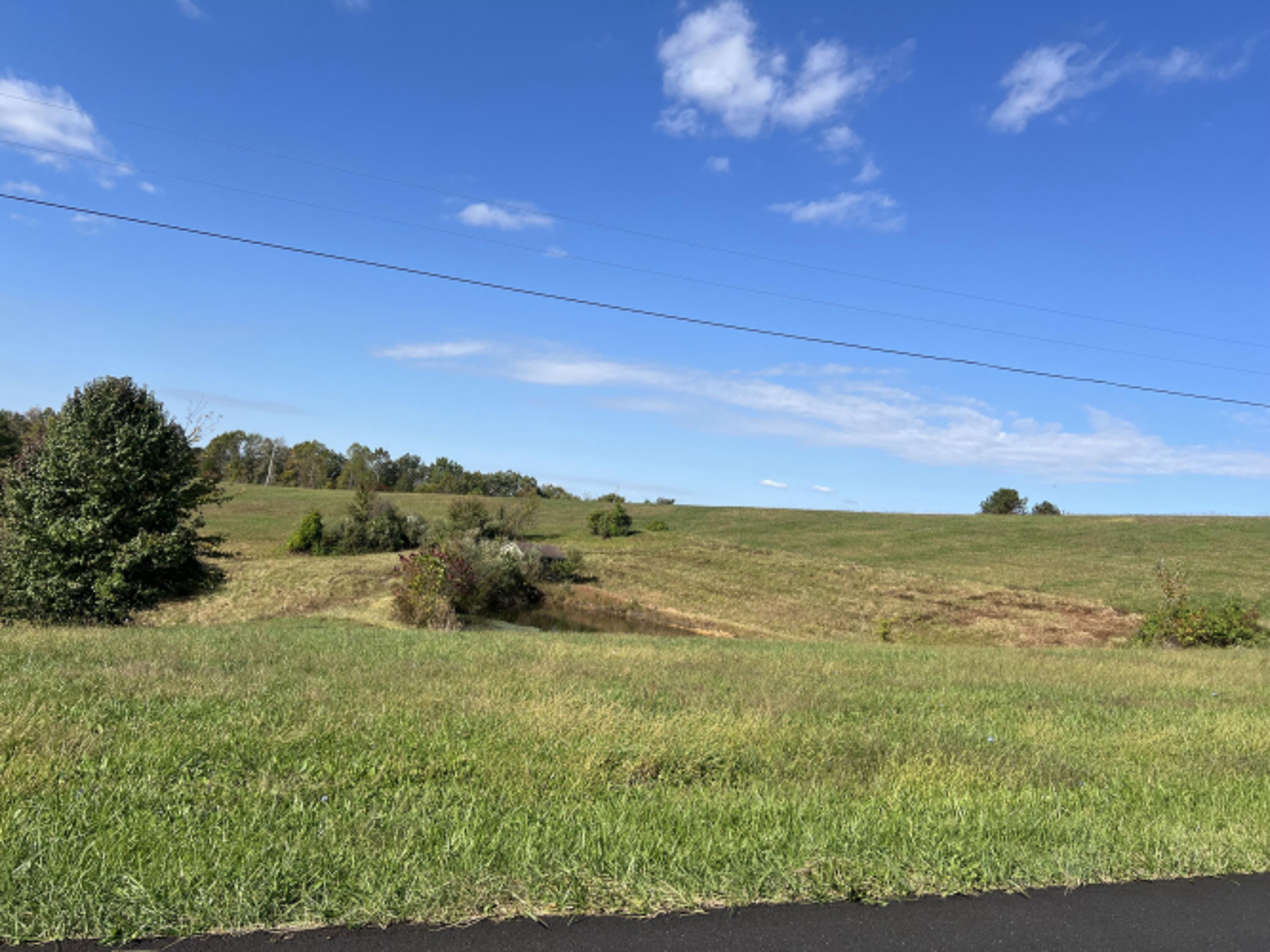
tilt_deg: +4.8
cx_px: 635
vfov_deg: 53.0
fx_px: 954
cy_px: 476
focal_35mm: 26
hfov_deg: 67.3
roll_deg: -7.5
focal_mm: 5.7
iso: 50
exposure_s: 1/4444
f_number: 1.5
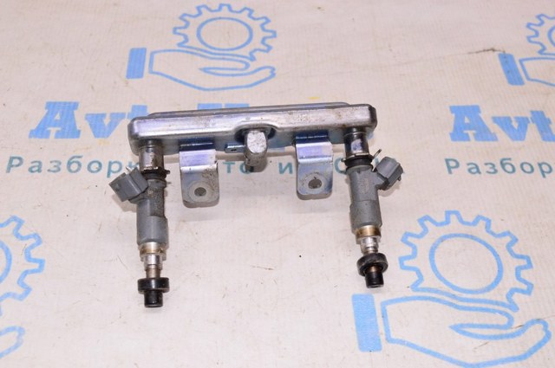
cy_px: 184
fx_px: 739
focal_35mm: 48
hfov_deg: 41.2
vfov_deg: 28.0
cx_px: 278
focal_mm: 32
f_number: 8
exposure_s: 1/125
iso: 1600
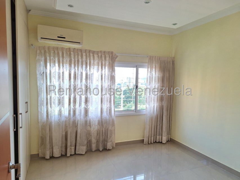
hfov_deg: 73.9
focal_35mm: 23
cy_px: 90
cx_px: 120
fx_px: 159
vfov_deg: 58.9
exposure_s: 1/60
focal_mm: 5.54
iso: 64
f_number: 1.8
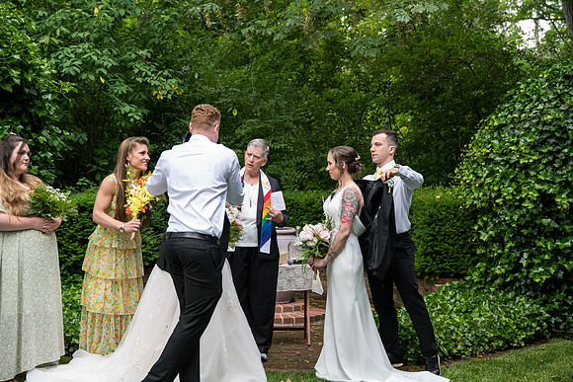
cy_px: 191
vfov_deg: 22.6
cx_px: 286
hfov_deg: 33.4
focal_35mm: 60
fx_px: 955
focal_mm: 60
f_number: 4
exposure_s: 1/400
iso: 1000
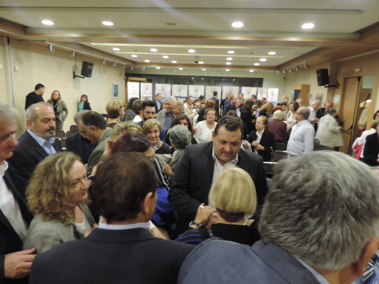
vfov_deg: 56.8
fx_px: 263
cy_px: 142
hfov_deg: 71.6
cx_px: 190
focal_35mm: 24
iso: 400
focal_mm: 4.3
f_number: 3
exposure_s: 1/15
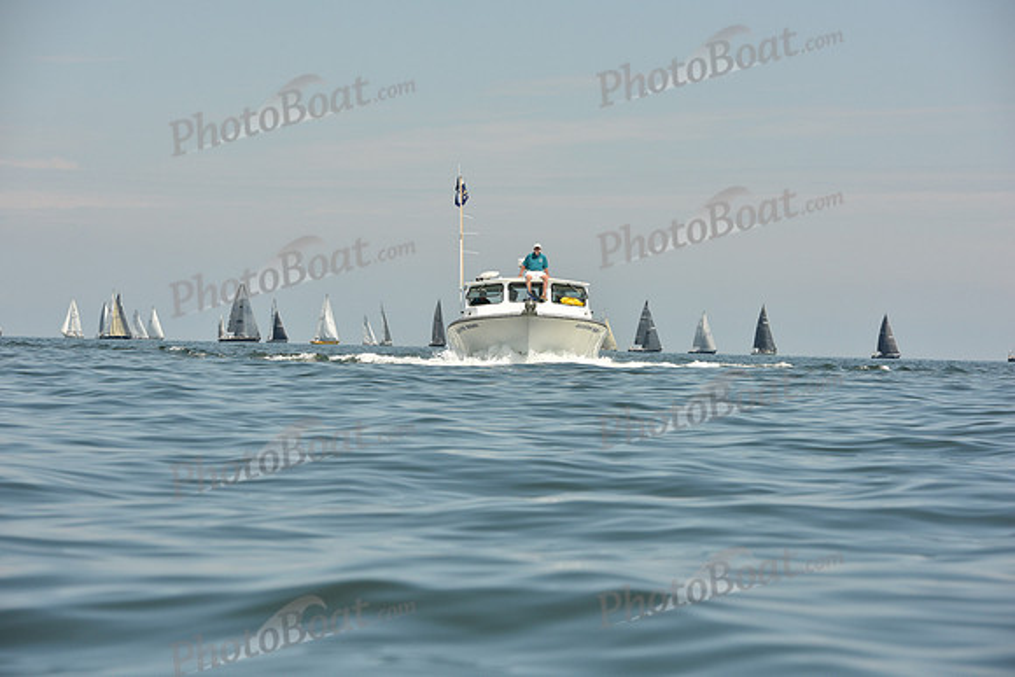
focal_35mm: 150
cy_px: 338
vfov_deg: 9.2
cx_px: 508
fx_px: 4230
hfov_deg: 13.7
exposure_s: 1/1250
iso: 320
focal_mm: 150
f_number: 10
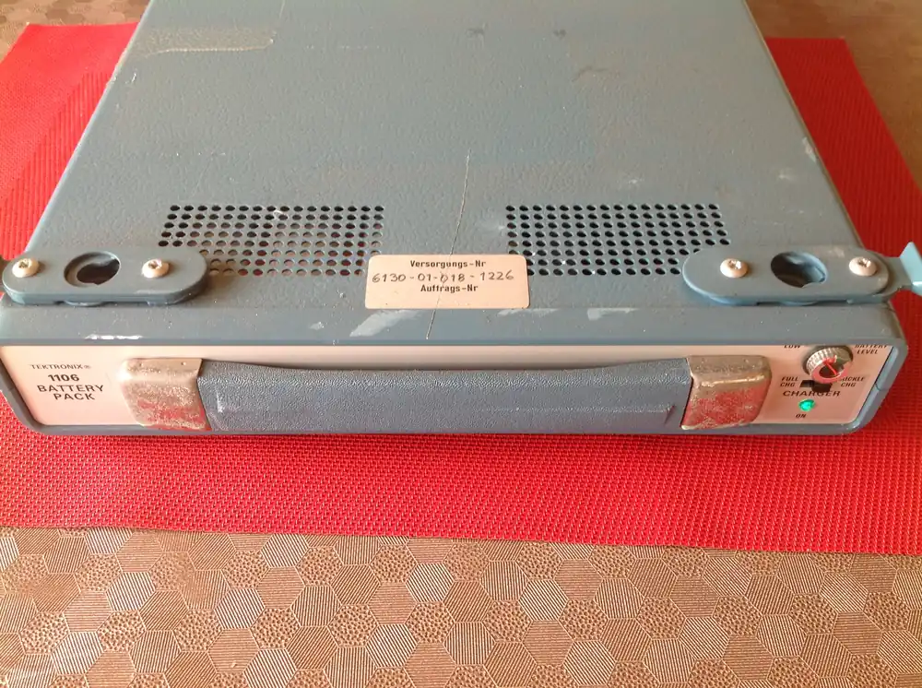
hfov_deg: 52.7
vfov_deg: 40.6
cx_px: 461
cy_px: 344
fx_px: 930
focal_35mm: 35
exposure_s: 1/40
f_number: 2.4
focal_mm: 4.28
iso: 64
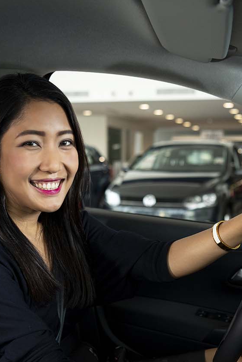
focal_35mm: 53
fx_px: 534
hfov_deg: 25.5
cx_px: 132
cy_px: 301
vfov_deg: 36.0
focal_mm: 31
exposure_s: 1/320
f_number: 2.8
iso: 400
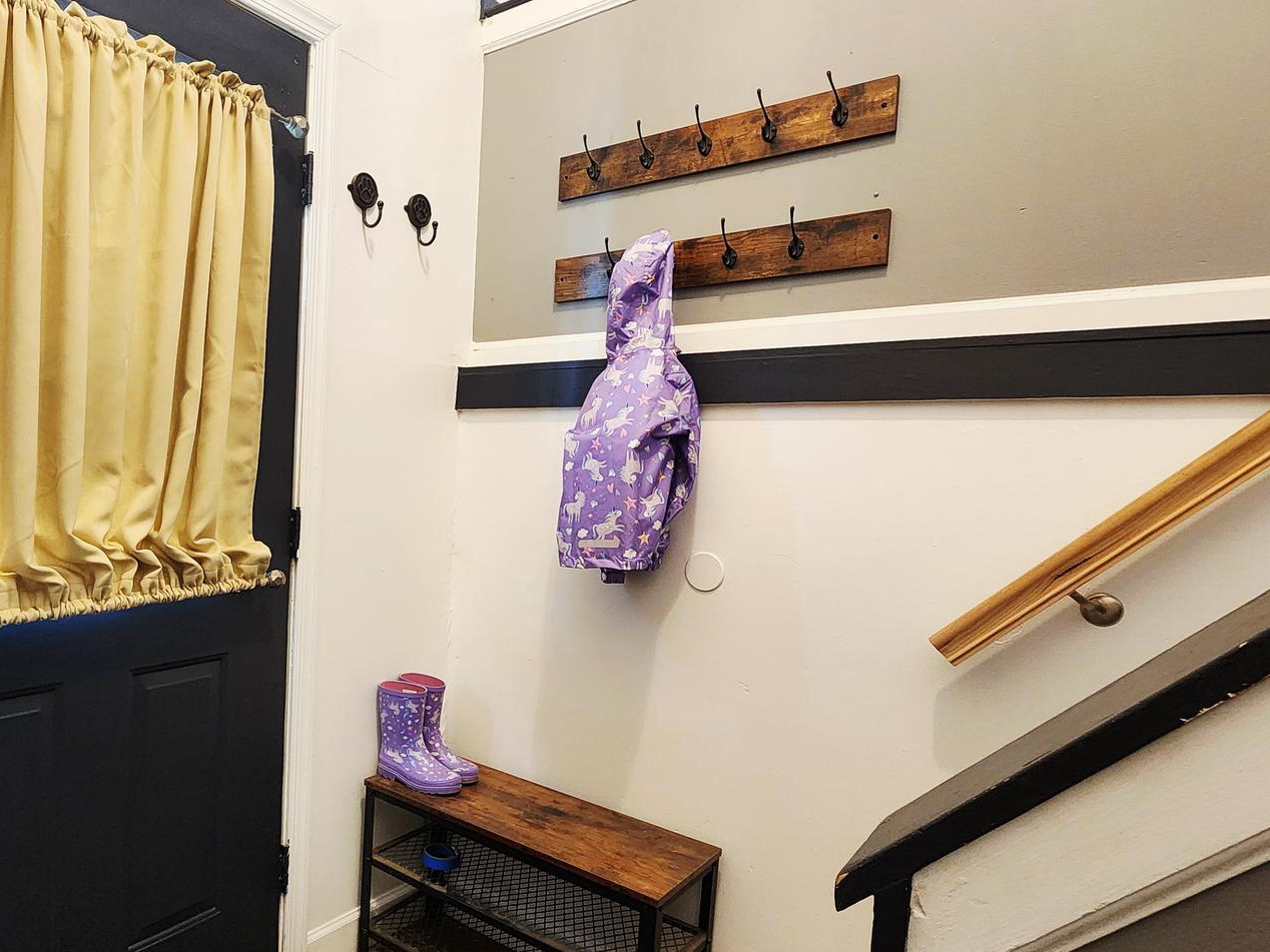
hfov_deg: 75.6
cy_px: 528
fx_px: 770
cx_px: 390
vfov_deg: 63.3
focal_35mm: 21
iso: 400
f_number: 2.2
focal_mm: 2.2
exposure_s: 1/60.2
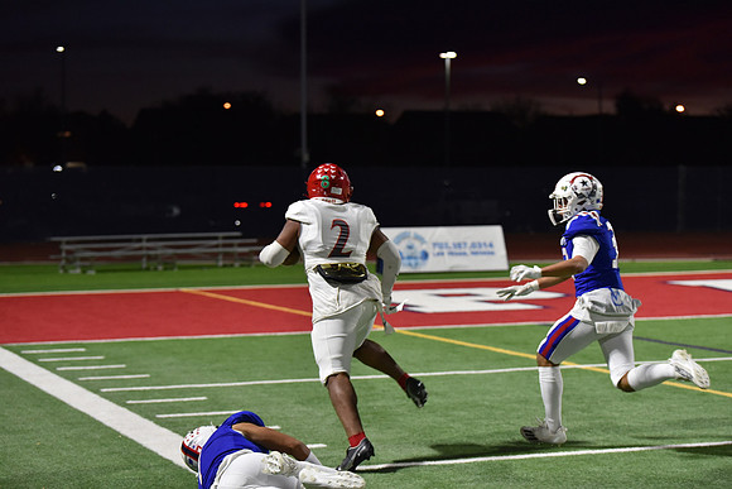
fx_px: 1830
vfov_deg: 15.2
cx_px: 366
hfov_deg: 22.6
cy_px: 244
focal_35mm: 90
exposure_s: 1/500
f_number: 2.8
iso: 2800
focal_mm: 90
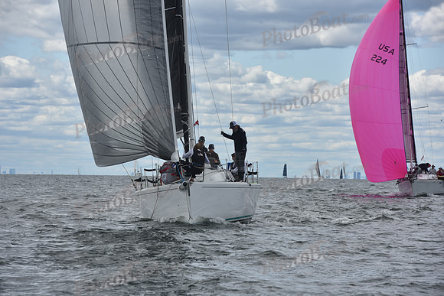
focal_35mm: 200
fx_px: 2467
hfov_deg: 10.3
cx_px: 222
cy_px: 148
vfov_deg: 6.9
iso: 250
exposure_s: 1/800
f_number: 11
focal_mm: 200
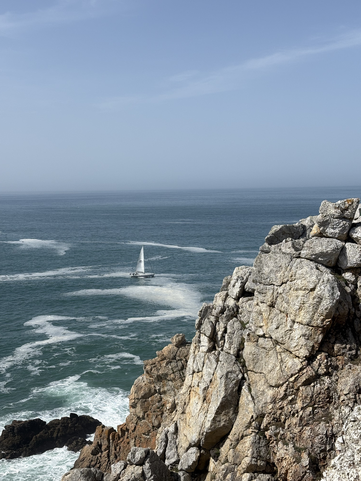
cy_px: 240
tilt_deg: -4.0
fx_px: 723
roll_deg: +0.9
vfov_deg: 36.8
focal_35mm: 52
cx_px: 180
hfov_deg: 28.0
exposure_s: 1/4630
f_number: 1.6
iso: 32
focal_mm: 5.96
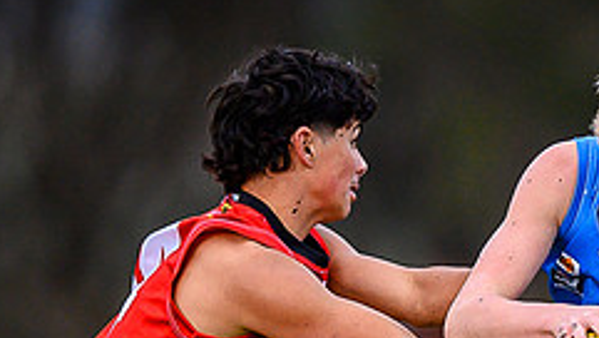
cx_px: 636
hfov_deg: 0.7
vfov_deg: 0.4
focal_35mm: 2884
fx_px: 45842
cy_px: 350
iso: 560
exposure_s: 1/1600
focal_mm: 500
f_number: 4
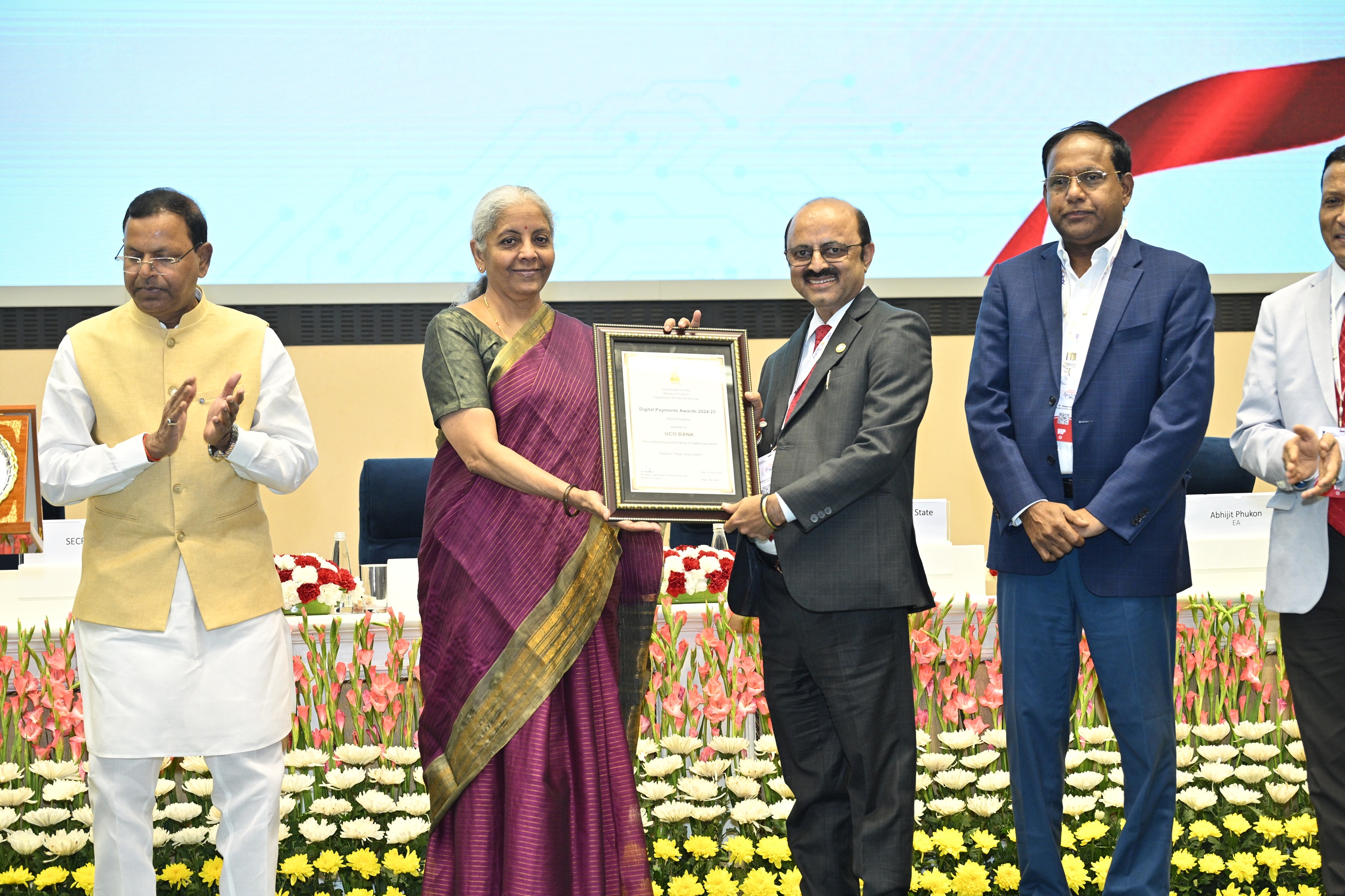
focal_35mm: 62
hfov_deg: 32.4
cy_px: 448
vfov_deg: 21.9
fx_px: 2316
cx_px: 672
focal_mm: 62
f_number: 4
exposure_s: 1/125
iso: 1600
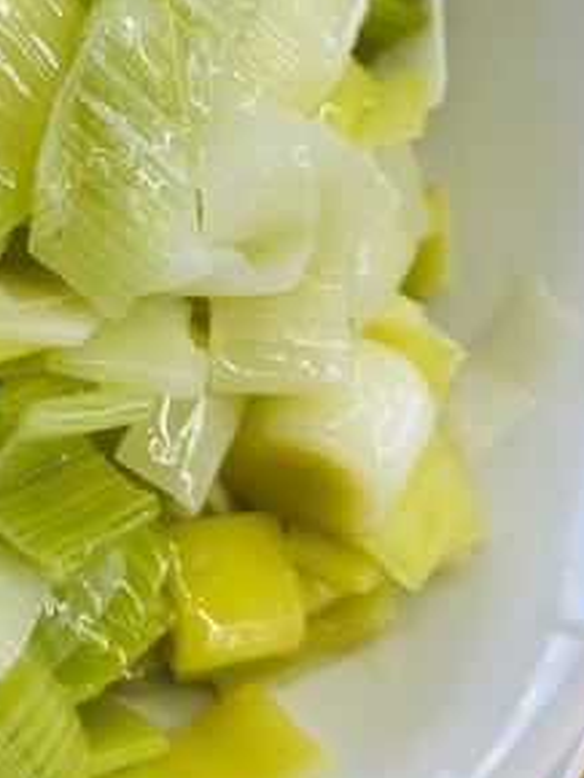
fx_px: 1394
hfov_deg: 22.6
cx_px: -24
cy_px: 167
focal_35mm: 62
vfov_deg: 30.5
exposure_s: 1/100
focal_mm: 3.99
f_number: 1.8
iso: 40
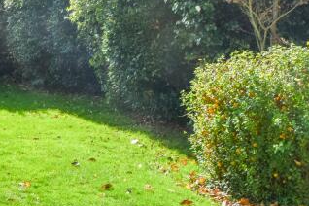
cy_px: 59
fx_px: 747
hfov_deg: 21.2
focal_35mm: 87
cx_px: -93
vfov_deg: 15.7
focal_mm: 18
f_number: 11
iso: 360
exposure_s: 1/500
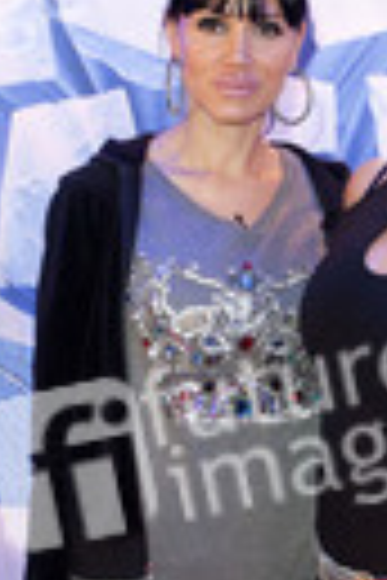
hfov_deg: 14.1
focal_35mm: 96
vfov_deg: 20.1
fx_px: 1548
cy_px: 670
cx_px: 349
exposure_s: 1/200
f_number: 5
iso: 1600
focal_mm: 31
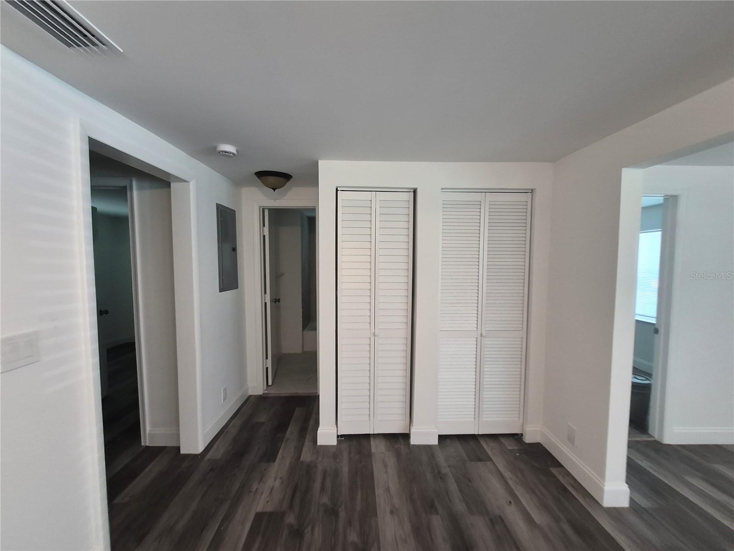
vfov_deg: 89.9
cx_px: 367
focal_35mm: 13
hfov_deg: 106.2
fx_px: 276
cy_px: 276
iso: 250
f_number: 2.2
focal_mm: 1.74
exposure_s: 1/60
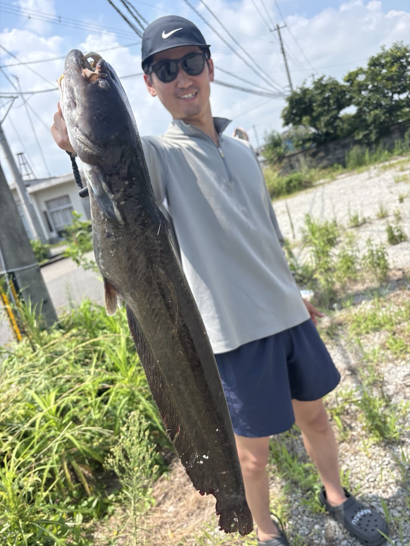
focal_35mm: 26
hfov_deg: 53.1
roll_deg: +14.7
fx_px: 411
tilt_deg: -12.5
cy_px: 273
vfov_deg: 67.3
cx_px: 205
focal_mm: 5.96
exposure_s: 1/1845
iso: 50
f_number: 1.6
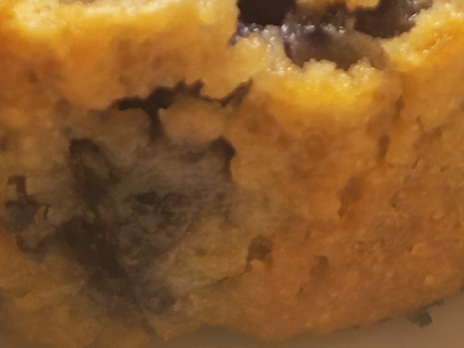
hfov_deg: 20.0
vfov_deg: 13.8
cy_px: -233
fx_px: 1313
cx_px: 305
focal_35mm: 98
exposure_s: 1/120
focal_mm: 4.3
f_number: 2.4
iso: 100
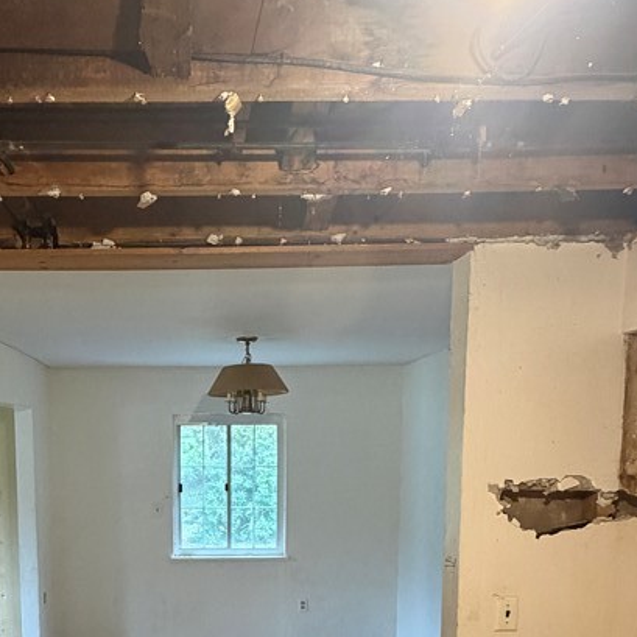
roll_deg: +0.6
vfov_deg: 48.9
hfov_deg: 51.3
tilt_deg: -6.6
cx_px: 199
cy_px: 526
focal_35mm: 31
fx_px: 645
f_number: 2.2
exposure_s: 1/60
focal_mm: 2.22
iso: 500
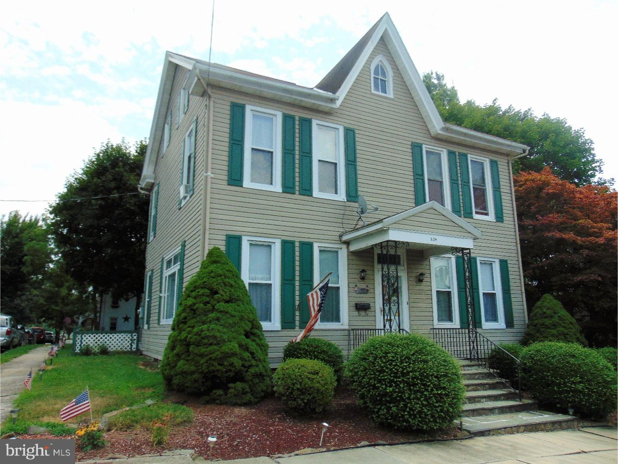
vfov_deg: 54.9
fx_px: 446
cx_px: 309
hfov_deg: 69.4
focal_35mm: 25
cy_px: 232
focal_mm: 4.5
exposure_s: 1/1000
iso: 80
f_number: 3
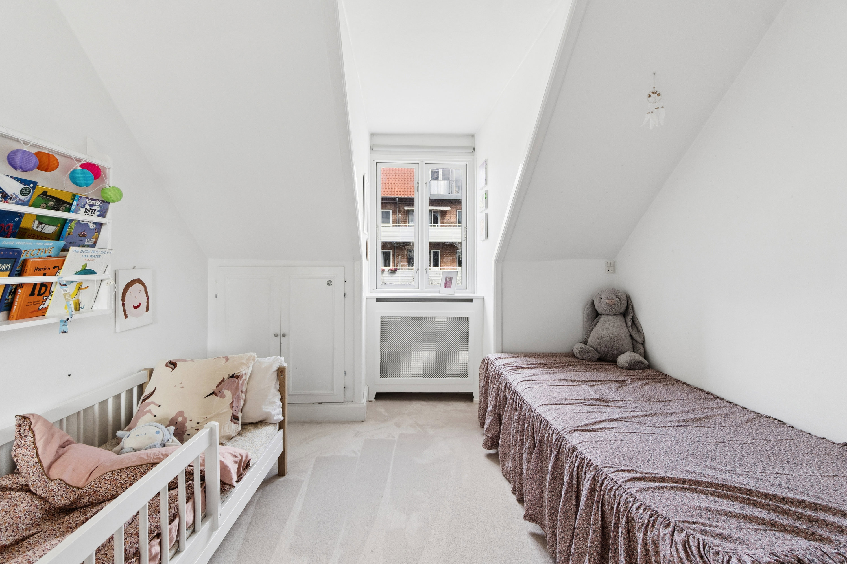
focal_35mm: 15
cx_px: 424
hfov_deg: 100.4
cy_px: 282
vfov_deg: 77.3
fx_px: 353
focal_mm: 10
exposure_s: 1/60
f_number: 8
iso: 500
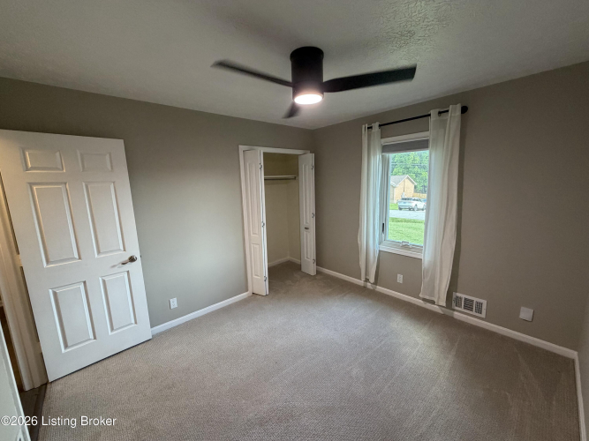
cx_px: 294
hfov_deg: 102.1
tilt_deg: -9.4
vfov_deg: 85.7
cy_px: 220
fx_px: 238
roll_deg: +2.7
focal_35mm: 14
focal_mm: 2.22
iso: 250
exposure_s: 1/60
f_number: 2.2
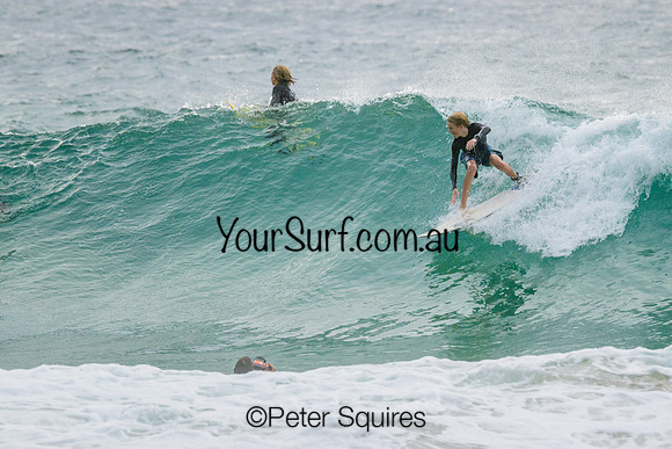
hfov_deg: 2.9
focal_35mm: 702
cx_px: 453
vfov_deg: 2.0
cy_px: 227
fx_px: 13100
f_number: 11
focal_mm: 510
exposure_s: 1/2000
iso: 1100
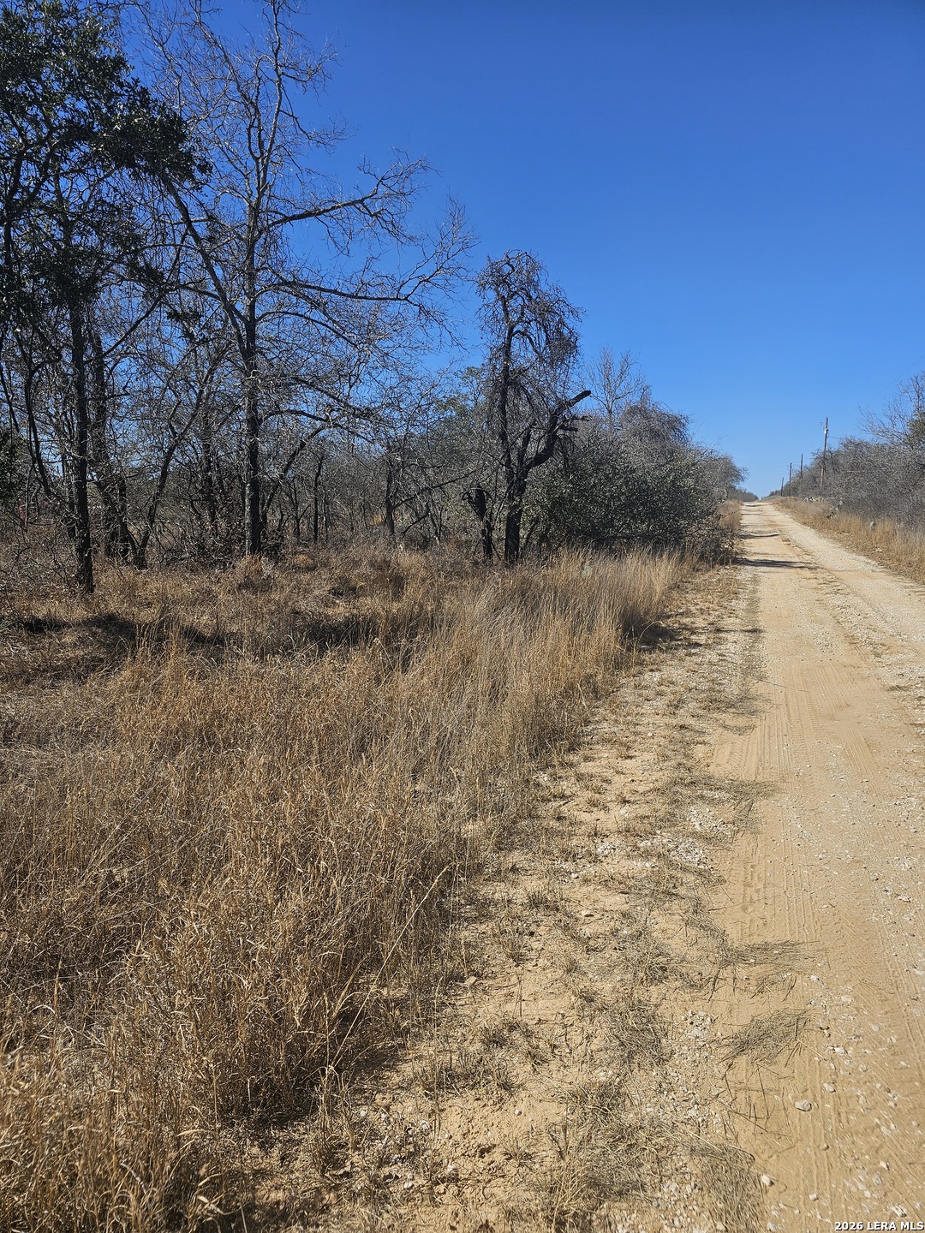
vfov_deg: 73.9
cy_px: 616
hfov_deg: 58.9
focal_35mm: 23
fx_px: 819
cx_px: 462
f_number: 1.7
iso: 10
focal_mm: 6.3
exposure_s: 1/1050
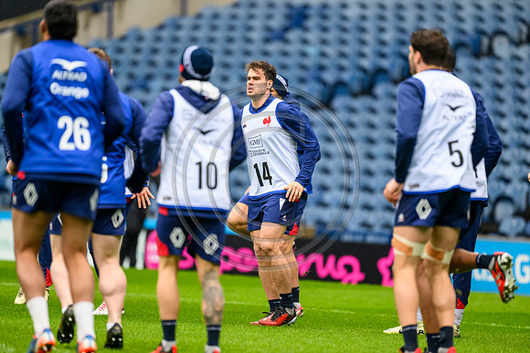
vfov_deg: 3.4
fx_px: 5890
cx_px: 265
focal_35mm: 400
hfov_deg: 5.2
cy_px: 176
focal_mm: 400
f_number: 2.8
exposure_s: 1/1600
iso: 2500
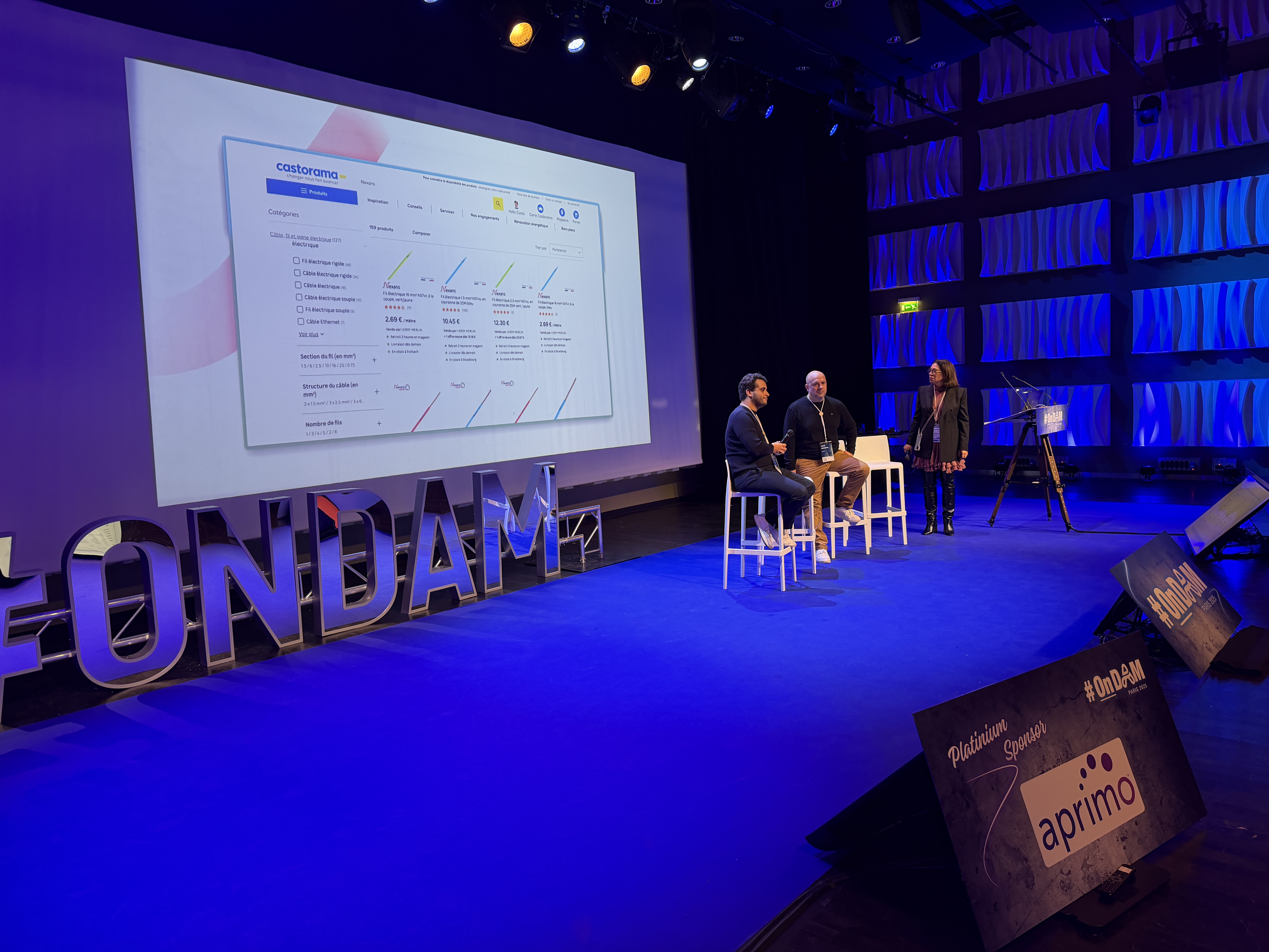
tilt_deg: -6.3
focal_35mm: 24
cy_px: 476
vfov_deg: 56.8
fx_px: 880
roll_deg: +3.4
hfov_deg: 71.6
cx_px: 634
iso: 200
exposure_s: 1/66
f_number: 1.78
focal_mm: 6.76
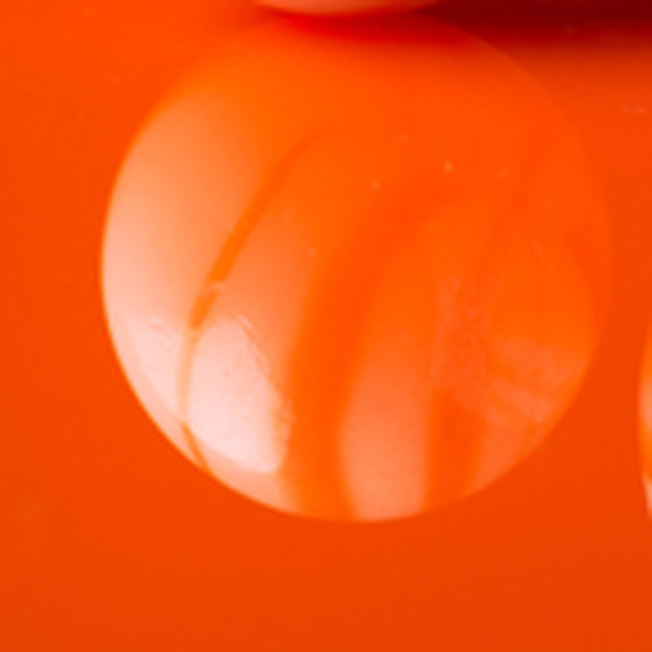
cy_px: -40
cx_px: 1102
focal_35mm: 704
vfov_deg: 2.5
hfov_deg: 2.5
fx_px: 15002
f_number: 22
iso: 100
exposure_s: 1/200
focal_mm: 200
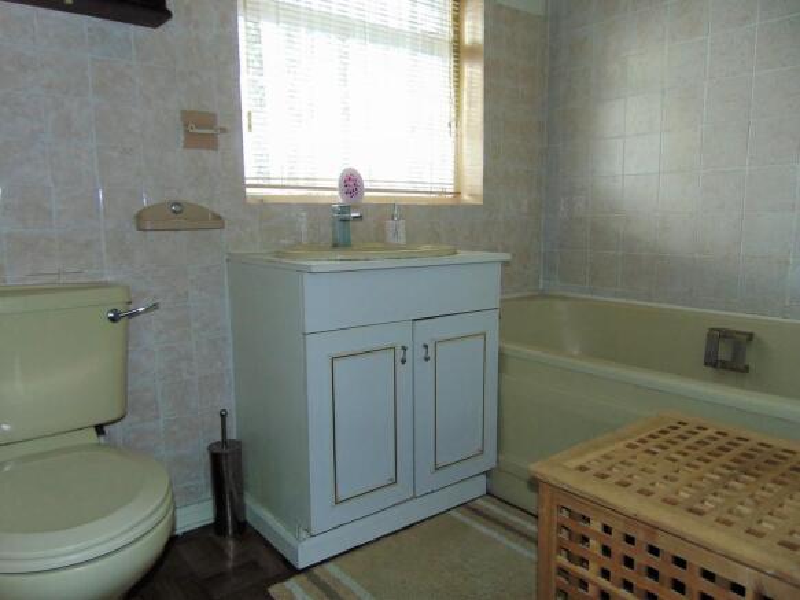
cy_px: 300
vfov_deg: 54.9
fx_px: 578
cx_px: 400
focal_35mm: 25
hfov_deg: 69.4
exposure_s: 1/30
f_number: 3
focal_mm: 4.5
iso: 80
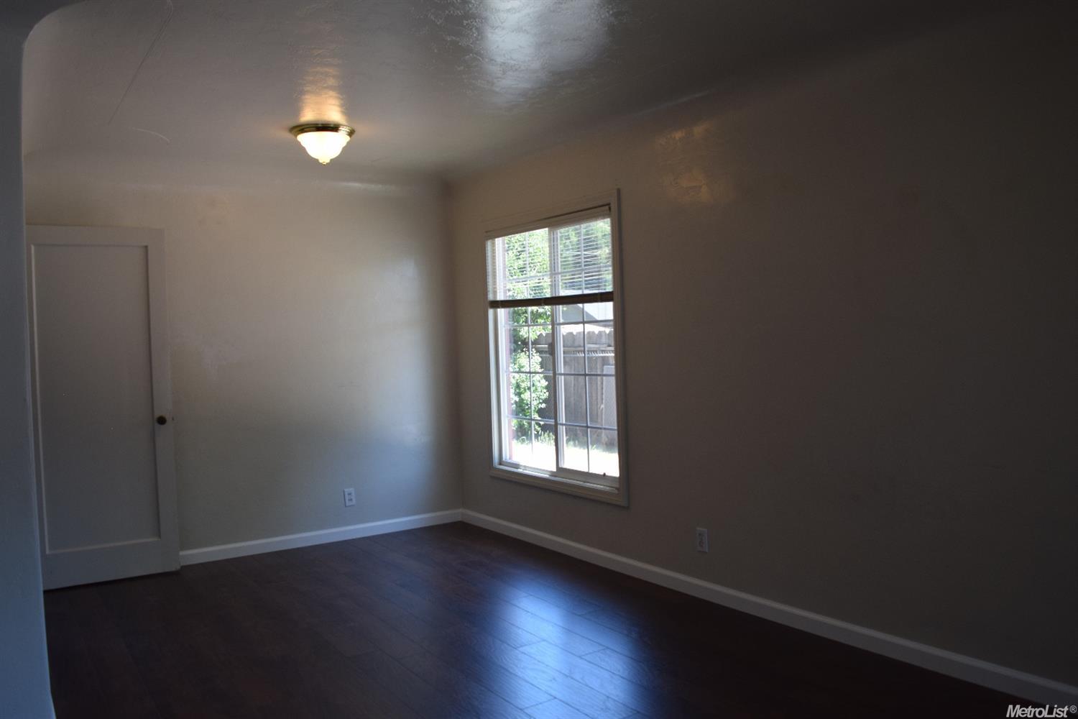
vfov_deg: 47.9
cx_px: 539
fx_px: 808
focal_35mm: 27
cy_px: 360
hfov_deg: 67.4
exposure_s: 1/125
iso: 400
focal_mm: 18
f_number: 5.6
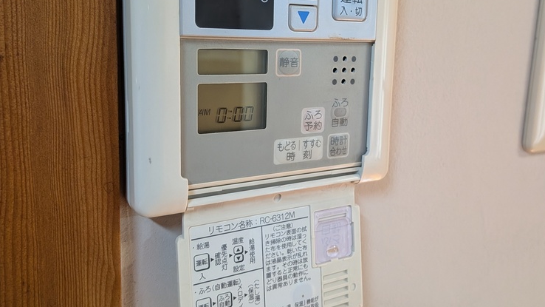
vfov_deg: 34.5
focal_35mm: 34
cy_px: 114
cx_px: 283
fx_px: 491
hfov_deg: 58.0
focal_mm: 4.53
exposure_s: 1/50
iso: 260
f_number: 1.7
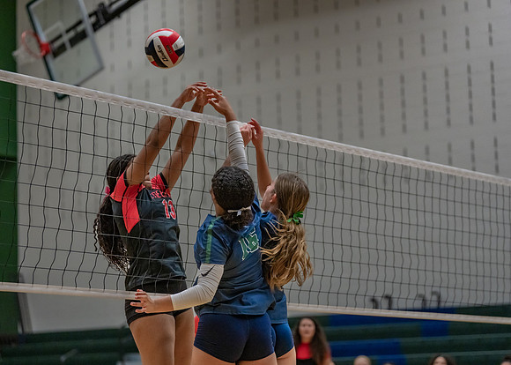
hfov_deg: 18.2
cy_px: 182
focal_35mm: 110
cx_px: 256
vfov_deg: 13.0
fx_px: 1596
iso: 2500
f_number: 2.8
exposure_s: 1/1000
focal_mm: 105
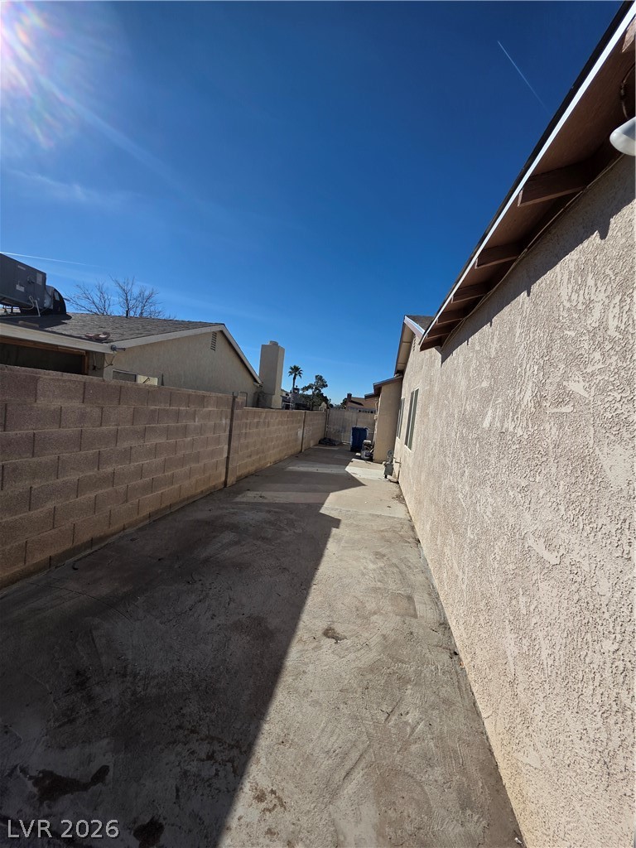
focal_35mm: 13
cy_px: 424
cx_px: 318
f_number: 1.9
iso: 40
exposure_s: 1/4217
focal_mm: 2.2
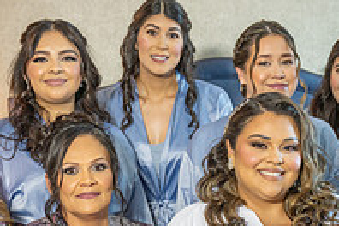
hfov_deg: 22.2
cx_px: 250
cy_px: 288
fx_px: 857
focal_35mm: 91
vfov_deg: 14.4
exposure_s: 1/80
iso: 800
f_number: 2.8
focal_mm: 31
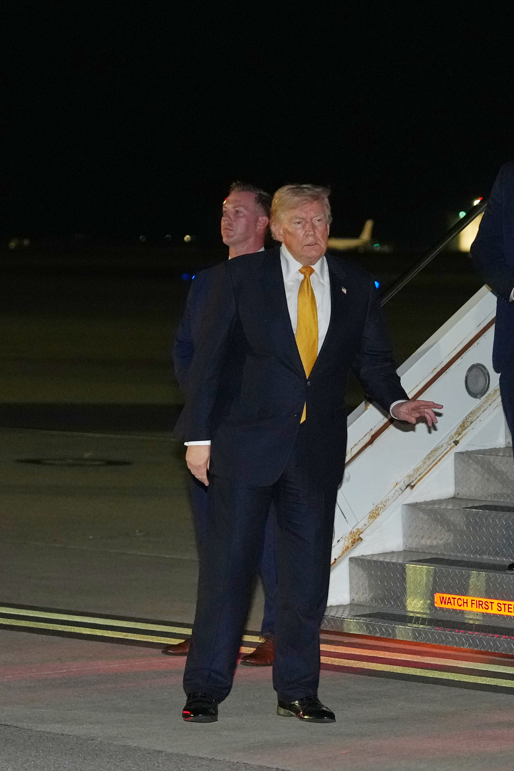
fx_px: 3384
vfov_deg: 13.0
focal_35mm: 158
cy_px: 386
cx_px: 291
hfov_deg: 8.7
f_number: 2.8
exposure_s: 1/160
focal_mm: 70
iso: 3200
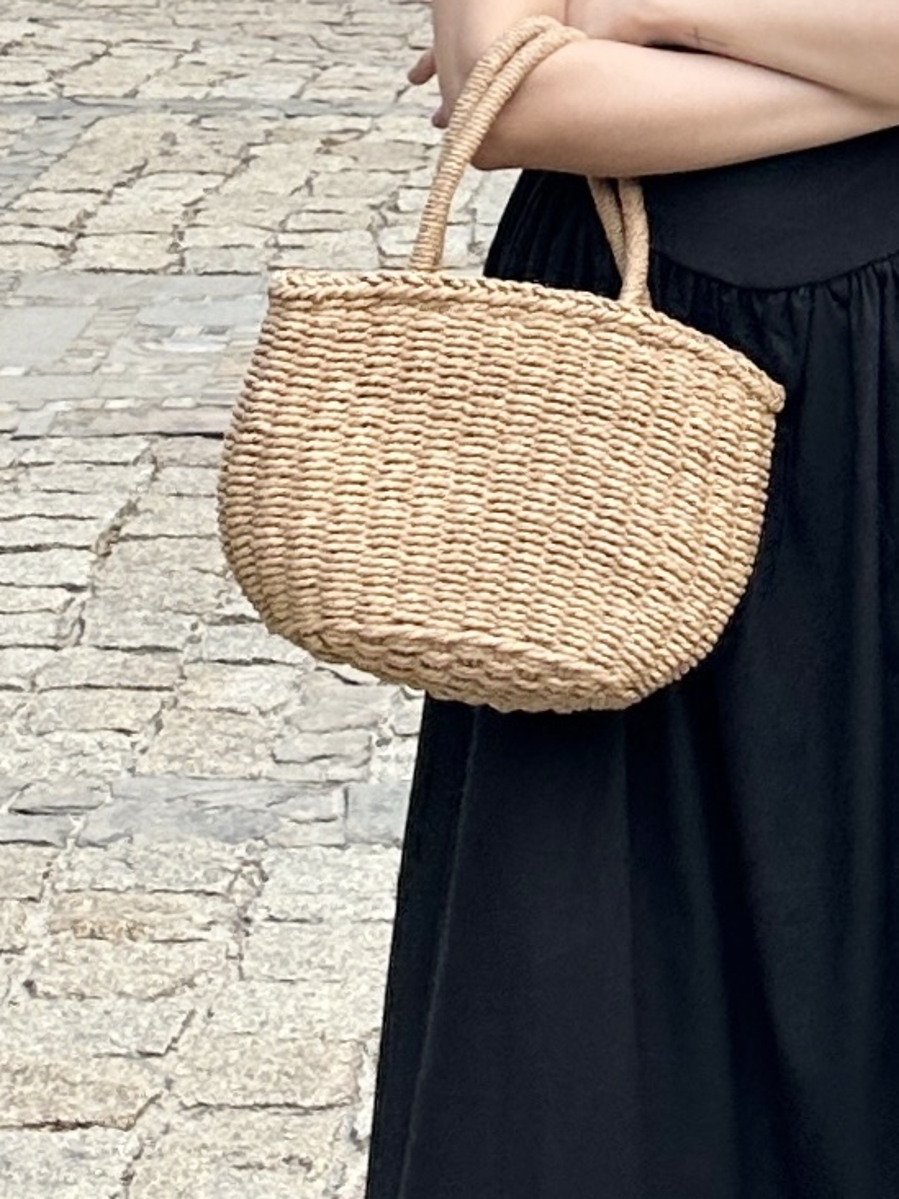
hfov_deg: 18.4
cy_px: 234
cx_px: 790
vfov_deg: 24.3
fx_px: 2736
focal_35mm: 79
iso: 80
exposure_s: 1/152
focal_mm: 6.86
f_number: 1.78
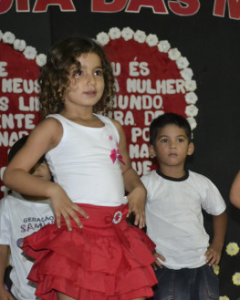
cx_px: 194
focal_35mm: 124
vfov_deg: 15.5
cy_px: 149
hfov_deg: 12.4
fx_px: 1101
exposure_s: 1/60
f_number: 5
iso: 3200
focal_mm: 58
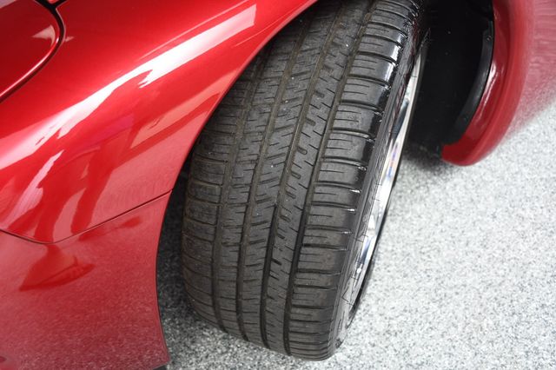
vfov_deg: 34.2
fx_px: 602
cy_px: 185
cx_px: 278
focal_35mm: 39
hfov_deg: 49.6
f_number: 3.8
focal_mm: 26
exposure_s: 1/160
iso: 100
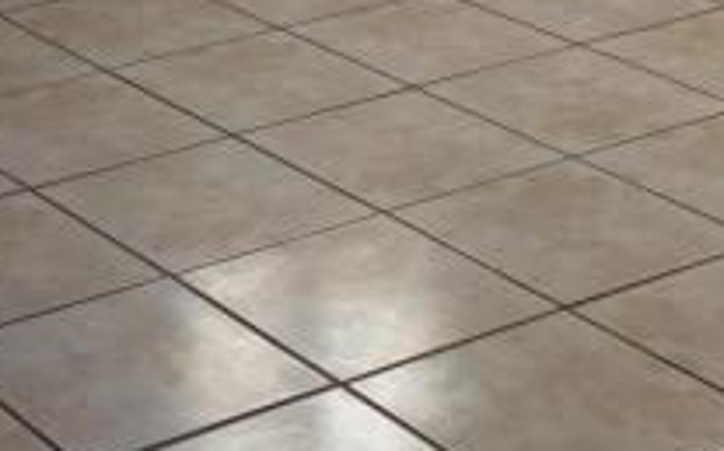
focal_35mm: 114
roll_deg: +1.0
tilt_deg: -13.2
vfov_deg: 11.2
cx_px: 87
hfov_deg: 18.0
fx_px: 2248
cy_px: -150
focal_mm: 4.15
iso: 32
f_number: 2.2
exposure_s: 1/30
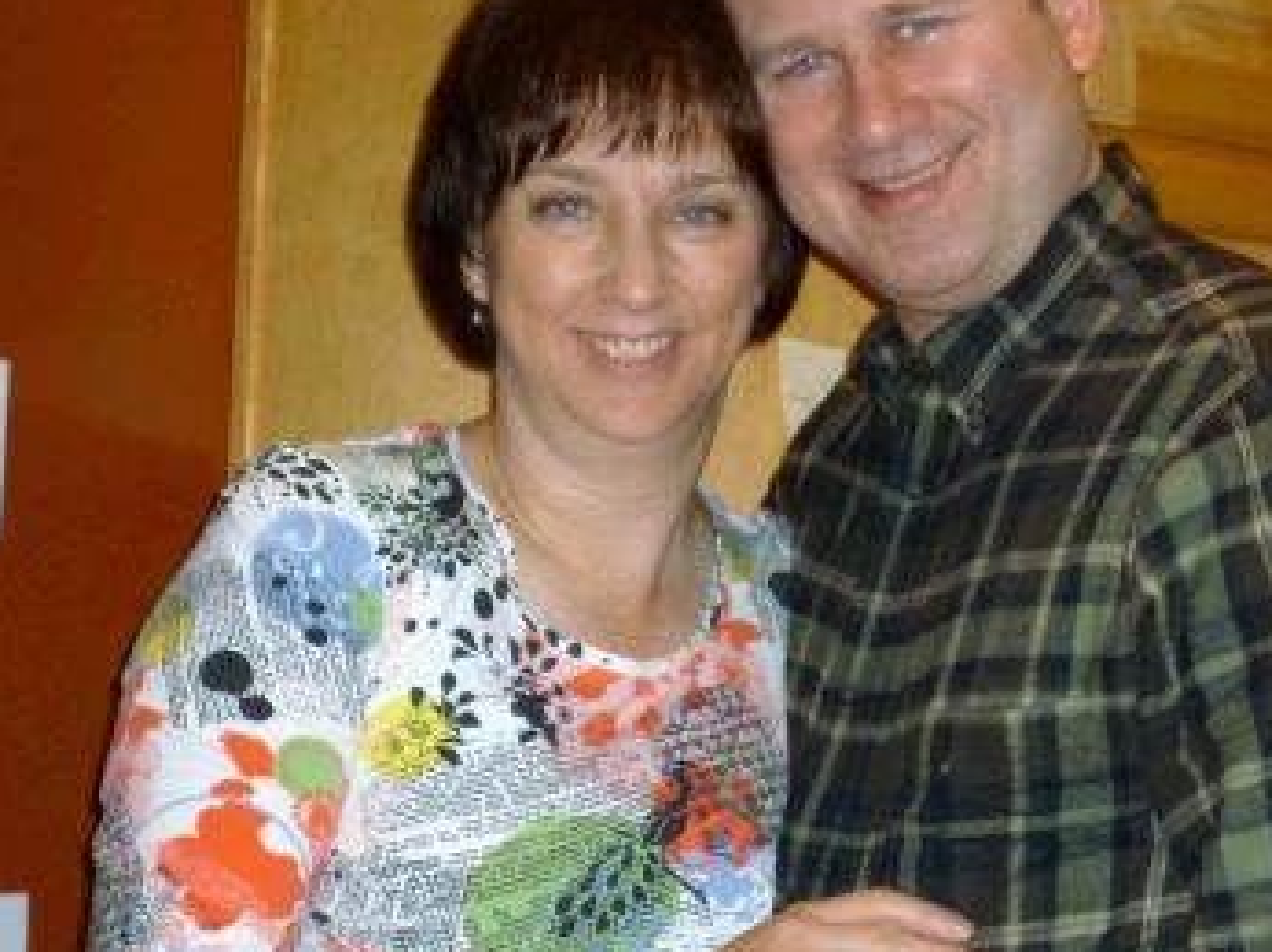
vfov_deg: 15.7
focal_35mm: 94
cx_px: 908
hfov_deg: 20.8
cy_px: 380
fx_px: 3452
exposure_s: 1/80
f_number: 5.2
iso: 320
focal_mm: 11.5
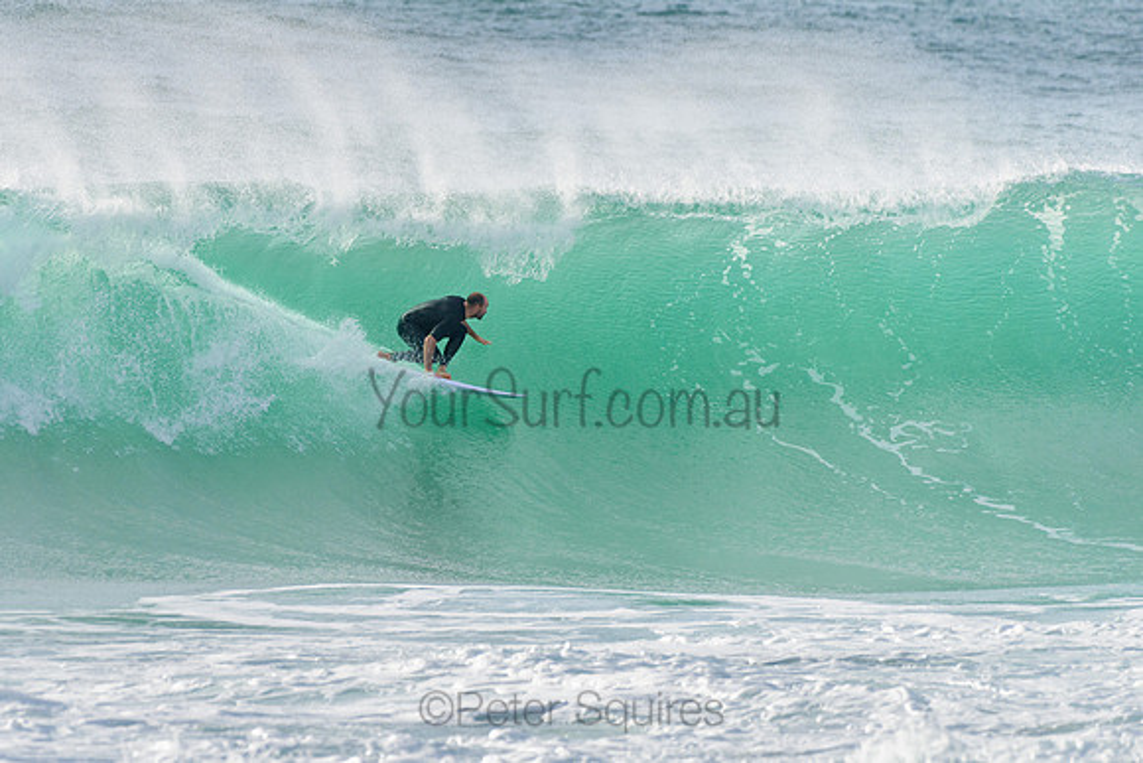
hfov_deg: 3.4
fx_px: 19444
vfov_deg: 2.2
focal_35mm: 612
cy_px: 313
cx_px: 443
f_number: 5.6
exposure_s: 1/2000
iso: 360
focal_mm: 500
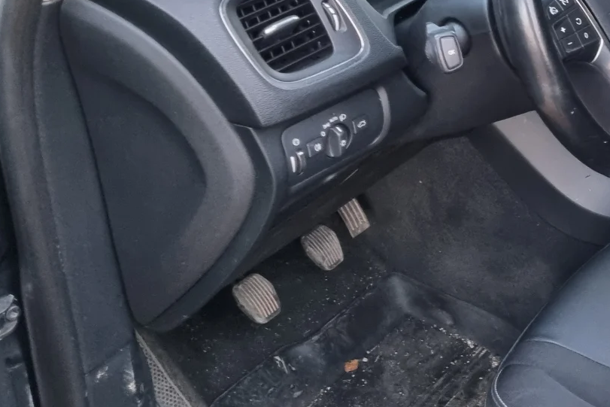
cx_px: 636
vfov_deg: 20.8
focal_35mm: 64
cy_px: 47
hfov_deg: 29.0
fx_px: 1085
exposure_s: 1/25
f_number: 1.8
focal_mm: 5.4
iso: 800
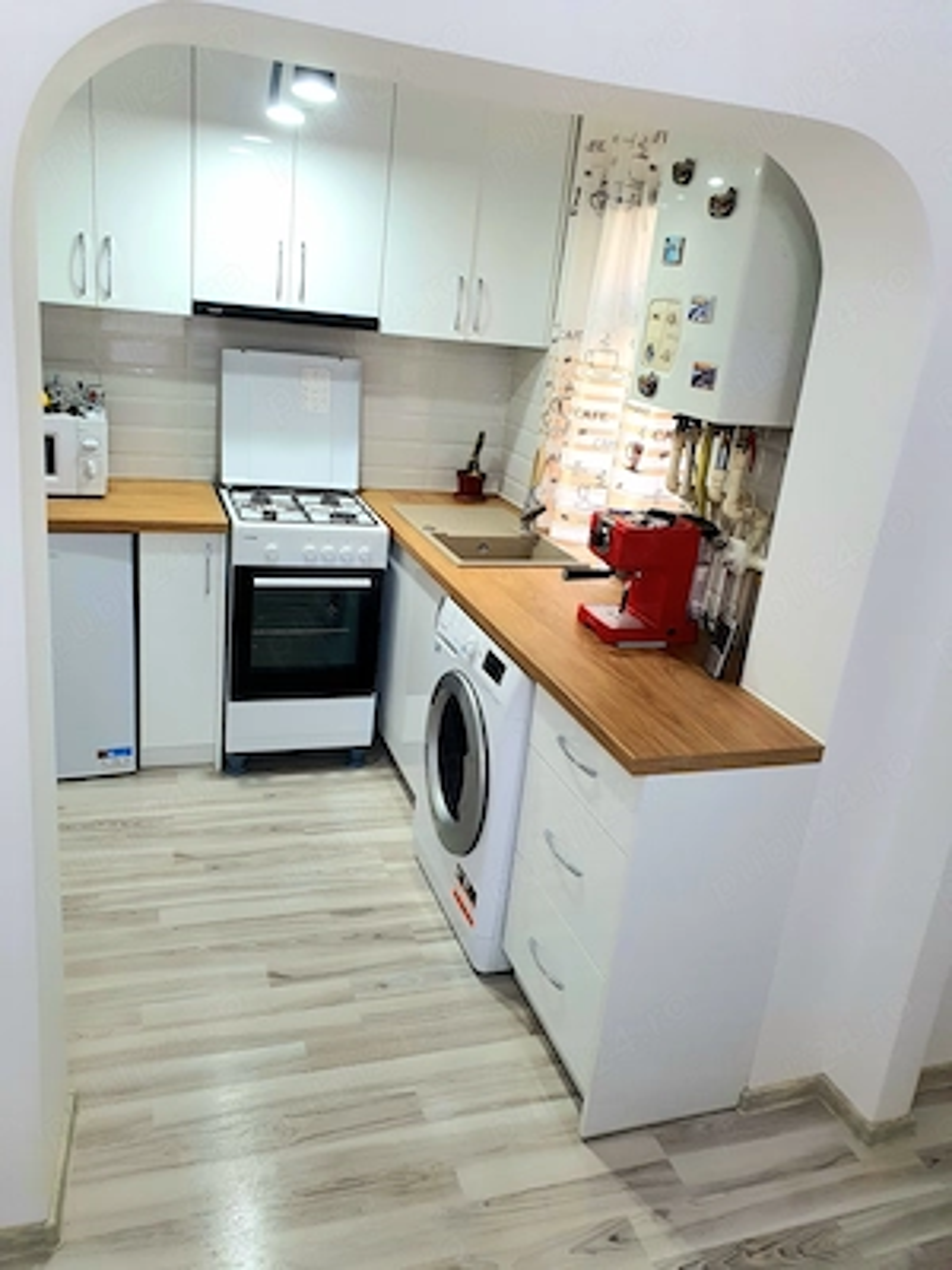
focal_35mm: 26
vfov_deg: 67.3
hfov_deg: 53.1
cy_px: 635
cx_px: 476
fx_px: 953
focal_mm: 4.3
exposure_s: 1/100
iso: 125
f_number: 2.4
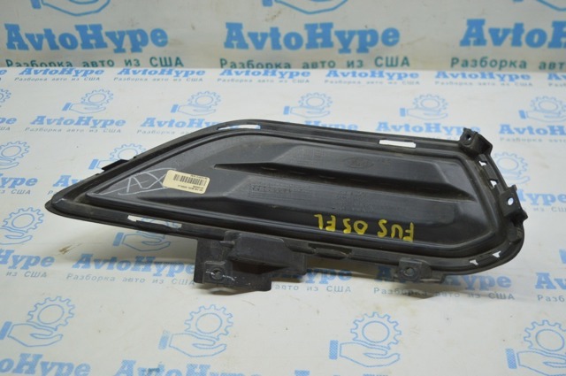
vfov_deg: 30.8
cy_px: 188
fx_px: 683
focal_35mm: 44
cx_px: 283
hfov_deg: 45.0
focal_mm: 29
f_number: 4.2
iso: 400
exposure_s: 1/60
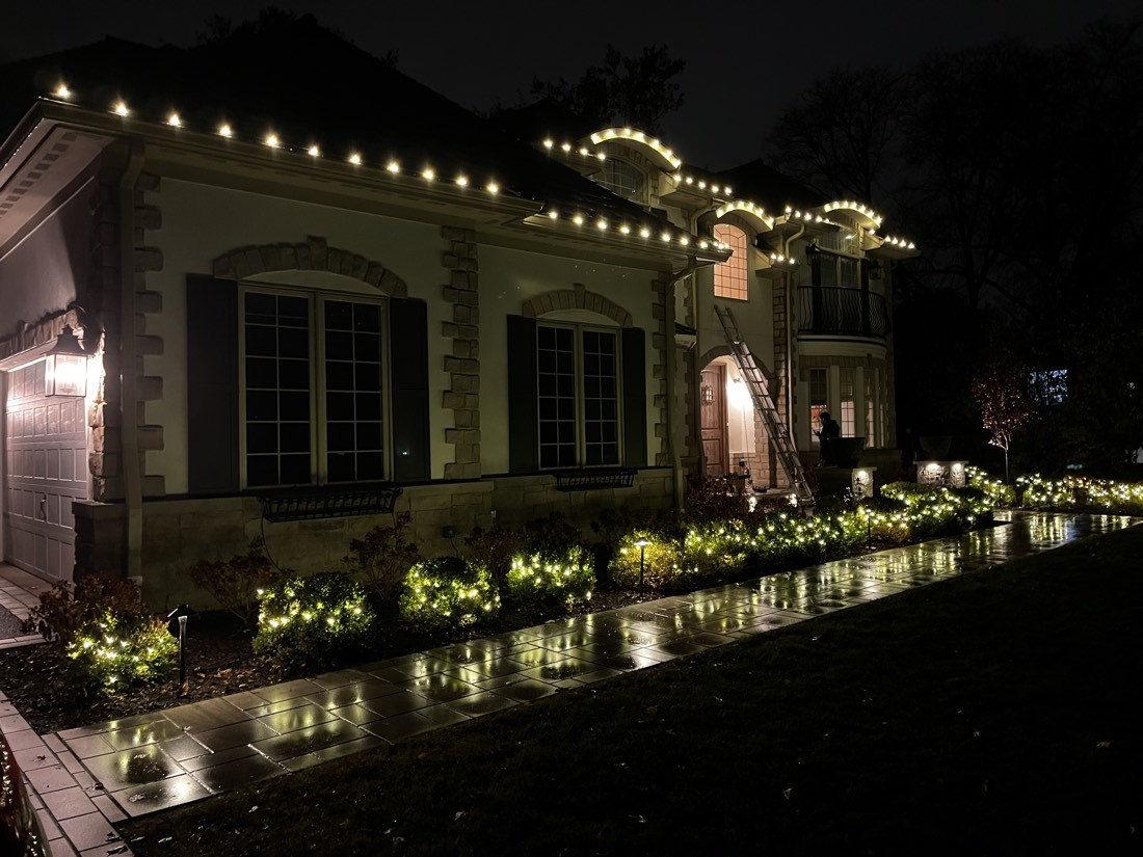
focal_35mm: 26
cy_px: 428
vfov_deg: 53.1
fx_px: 859
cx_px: 572
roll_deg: +1.6
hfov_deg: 67.3
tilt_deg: -0.2
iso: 640
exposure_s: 1/30
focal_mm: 5.1
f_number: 1.6
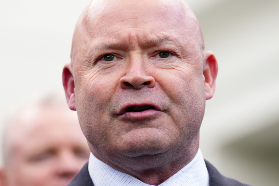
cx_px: 137
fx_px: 2348
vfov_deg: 4.5
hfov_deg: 6.8
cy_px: 102
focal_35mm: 303
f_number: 2.8
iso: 160
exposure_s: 1/320
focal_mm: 151
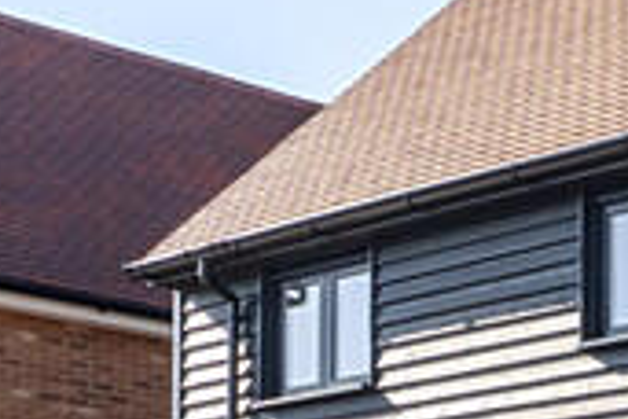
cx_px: 1146
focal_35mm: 126
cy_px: 527
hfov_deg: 14.3
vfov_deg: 10.7
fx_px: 2198
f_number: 8
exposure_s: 1/400
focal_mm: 14
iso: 400
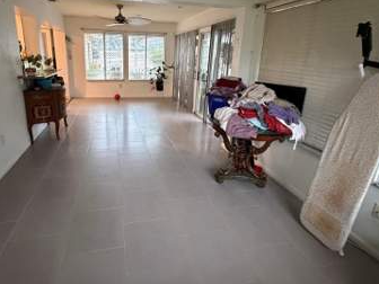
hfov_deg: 81.2
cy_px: 109
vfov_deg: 65.2
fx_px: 219
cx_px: 160
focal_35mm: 20
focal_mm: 2.22
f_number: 2.2
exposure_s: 1/60
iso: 1000
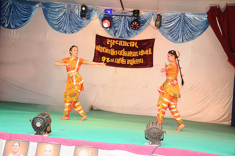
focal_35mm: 72
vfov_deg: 18.9
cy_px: 78
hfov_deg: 28.1
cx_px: 118
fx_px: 469
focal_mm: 48
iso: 640
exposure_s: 1/125
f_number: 7.1
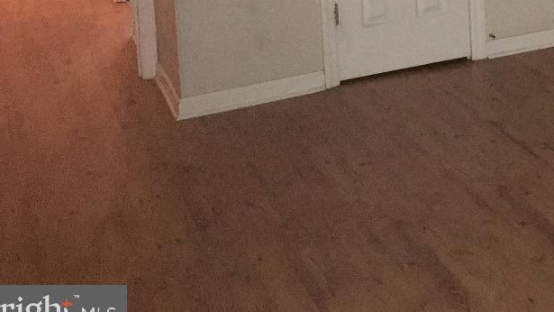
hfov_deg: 26.2
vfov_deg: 15.2
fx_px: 1087
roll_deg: +1.1
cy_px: -150
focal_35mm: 74
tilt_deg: -4.9
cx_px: 618
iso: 400
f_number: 2.2
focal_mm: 4.15
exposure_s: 1/16
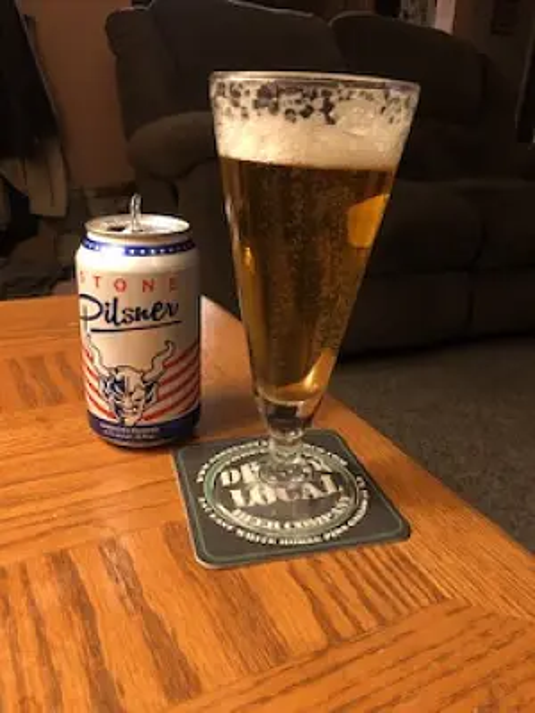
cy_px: 356
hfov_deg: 49.7
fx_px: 577
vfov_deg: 63.4
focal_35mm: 28
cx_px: 268
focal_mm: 3.99
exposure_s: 1/15
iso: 64
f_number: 1.8
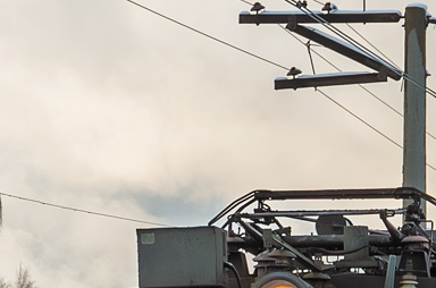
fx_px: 5666
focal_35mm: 469
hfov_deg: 4.4
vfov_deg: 2.9
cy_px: 382
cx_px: 343
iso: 250
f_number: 5.3
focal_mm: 80
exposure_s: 1/400
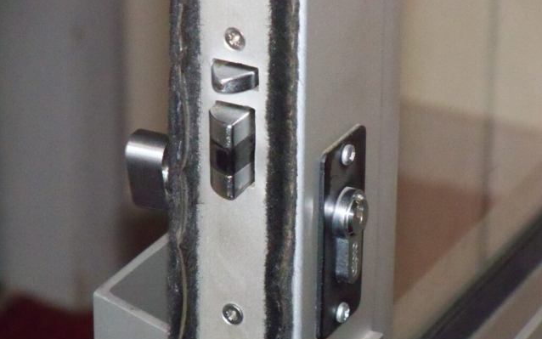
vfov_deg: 7.1
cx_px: 271
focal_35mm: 184
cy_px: 189
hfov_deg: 11.4
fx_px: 2718
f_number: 4.3
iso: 1600
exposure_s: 1/500
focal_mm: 30.5
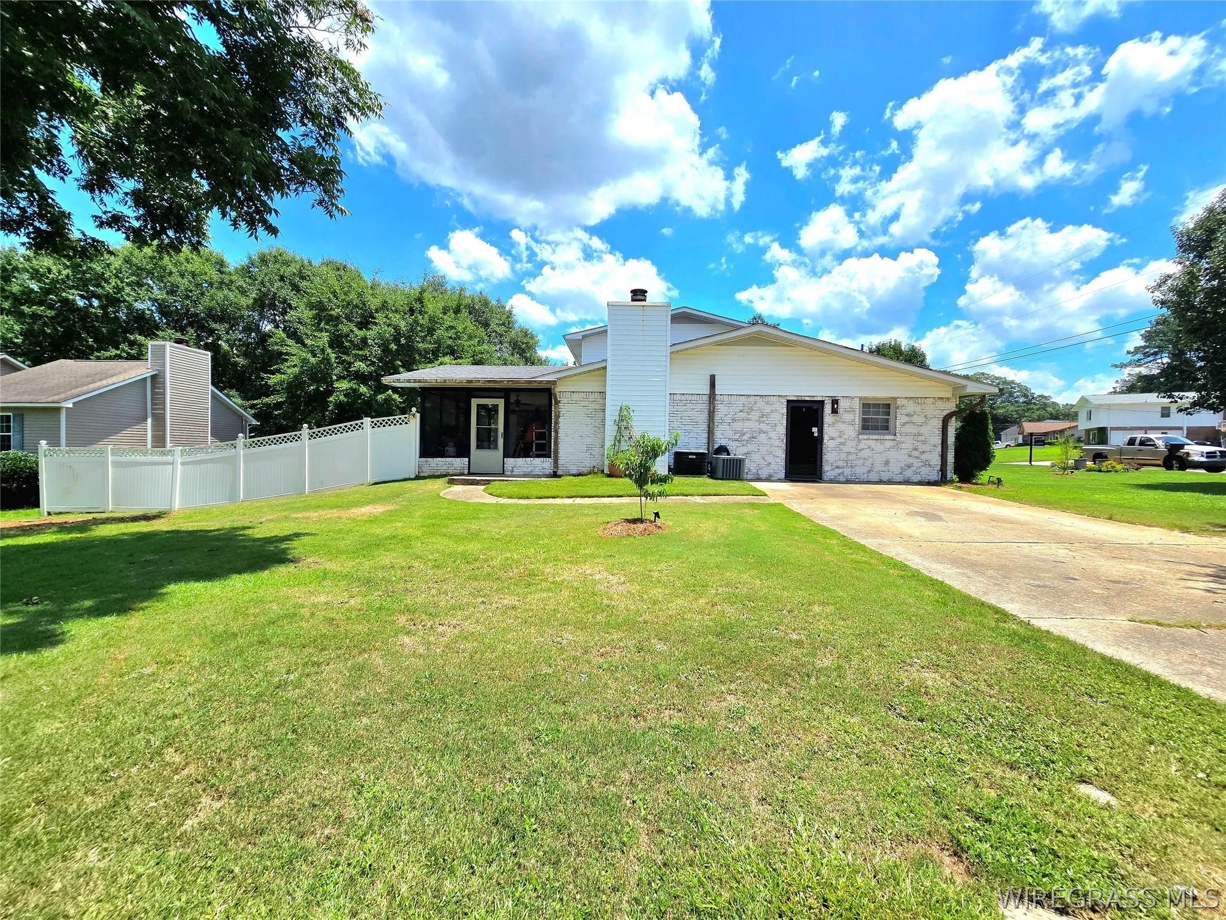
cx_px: 613
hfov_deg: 106.2
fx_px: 460
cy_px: 460
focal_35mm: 13
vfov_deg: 89.9
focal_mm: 2.2
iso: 50
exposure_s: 1/5000
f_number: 2.2
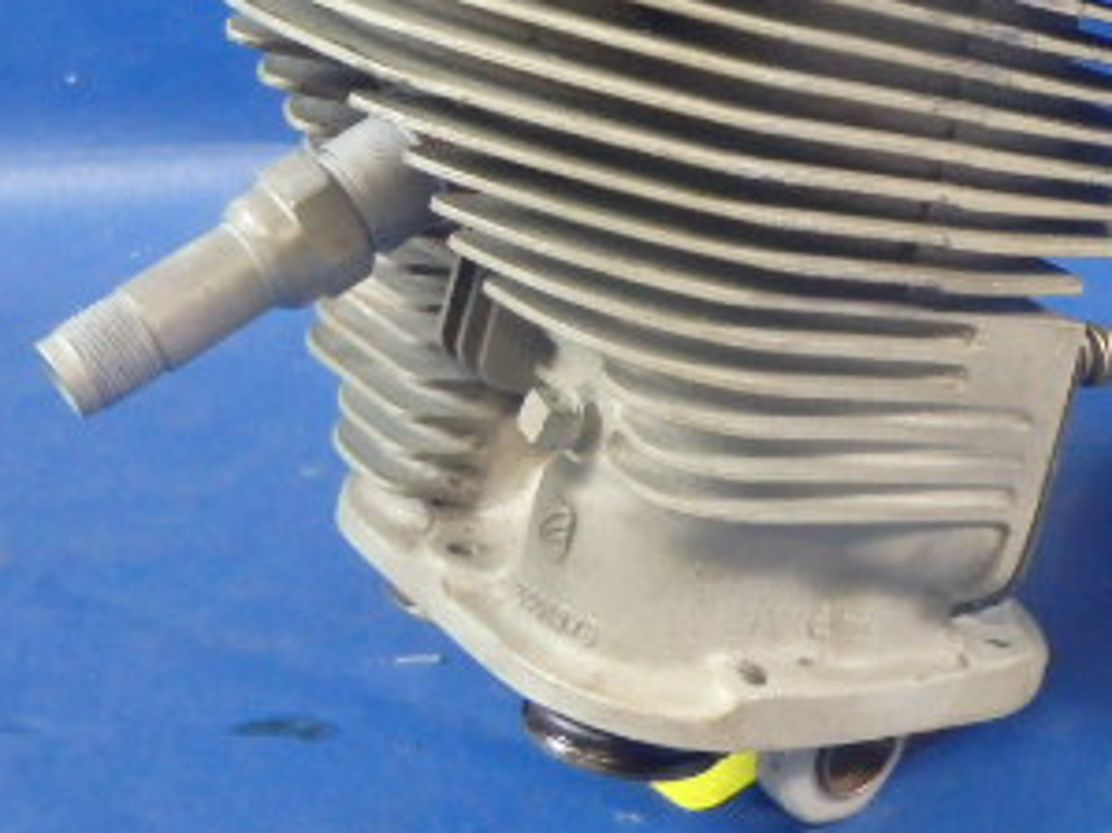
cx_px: 1023
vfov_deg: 23.2
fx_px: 1927
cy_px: -41
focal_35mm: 60
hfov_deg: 30.6
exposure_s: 1/15
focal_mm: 5
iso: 800
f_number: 3.9
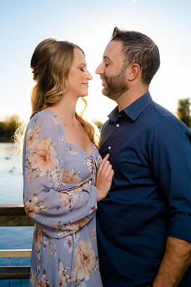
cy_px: 144
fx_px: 390
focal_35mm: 49
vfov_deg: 40.3
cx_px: 96
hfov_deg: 27.5
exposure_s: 1/250
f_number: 4
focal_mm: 49
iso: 50
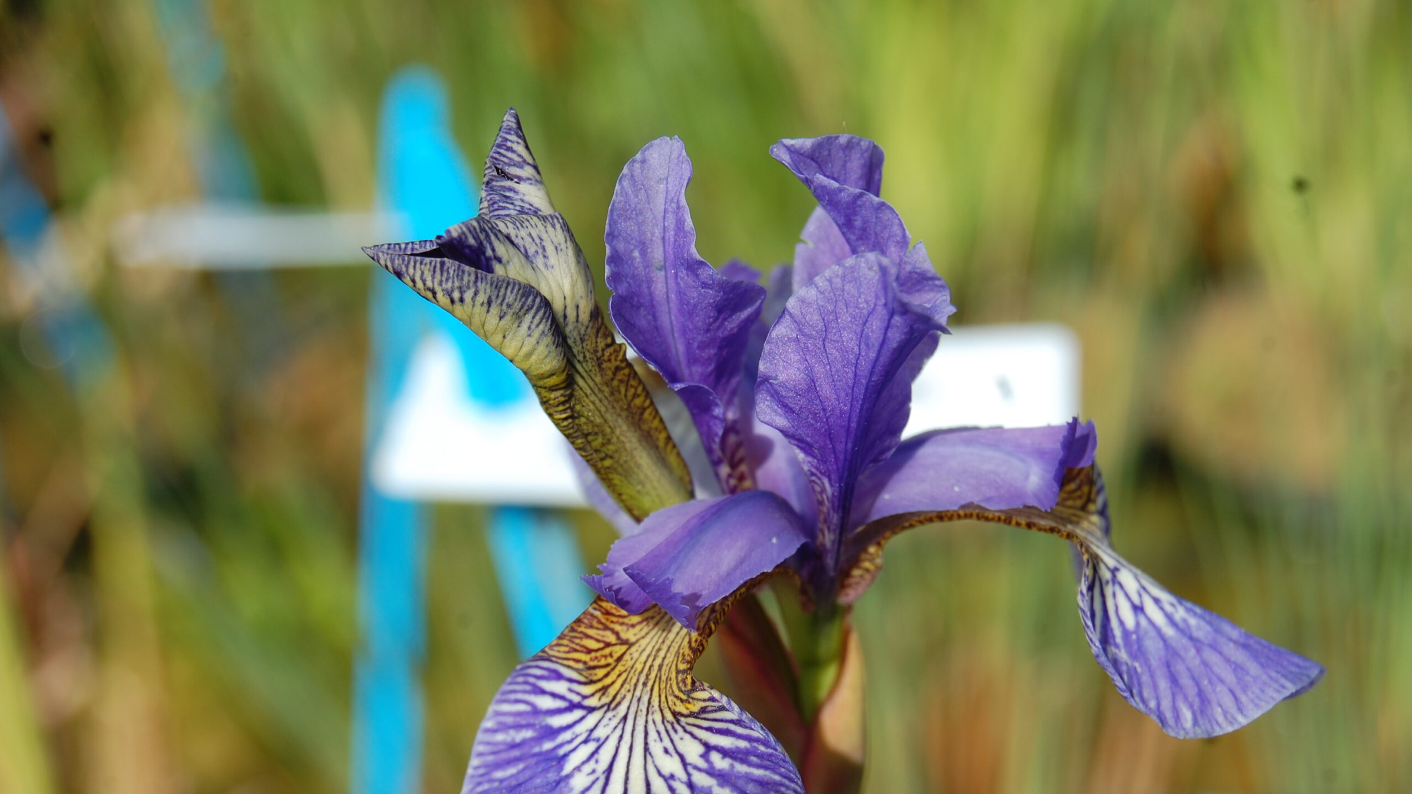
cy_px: 467
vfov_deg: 15.3
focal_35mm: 79
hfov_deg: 26.8
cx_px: 709
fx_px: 2958
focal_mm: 50
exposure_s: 1/320
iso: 200
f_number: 9
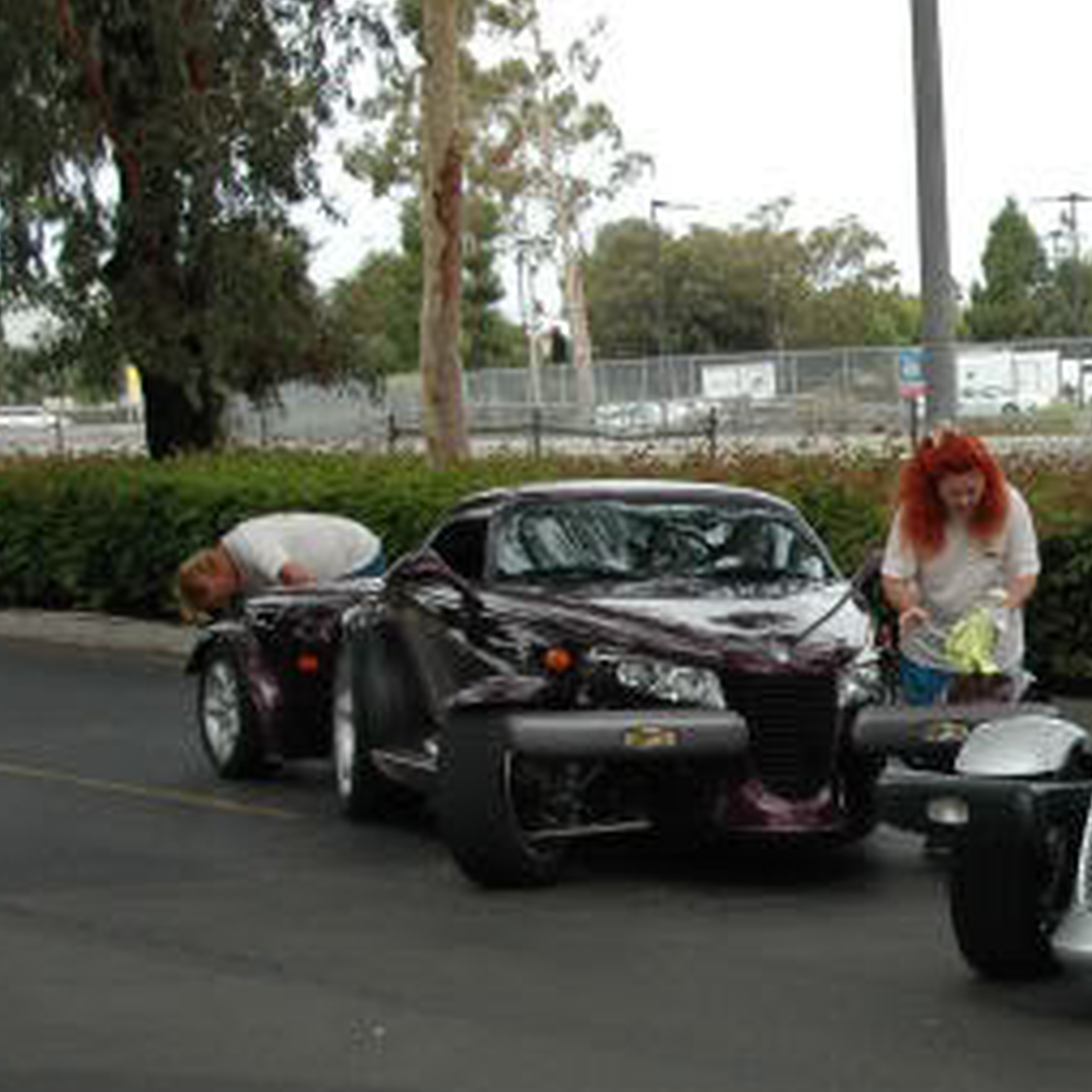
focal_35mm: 97
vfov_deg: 17.9
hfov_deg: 17.3
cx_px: 1212
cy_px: 711
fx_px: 3469
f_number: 4
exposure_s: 1/640
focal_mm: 27
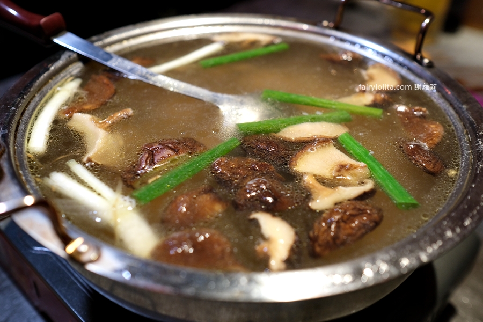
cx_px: 242
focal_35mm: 35
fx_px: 470
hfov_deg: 54.4
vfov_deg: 37.9
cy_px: 161
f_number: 2.8
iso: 1000
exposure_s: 1/80
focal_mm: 23
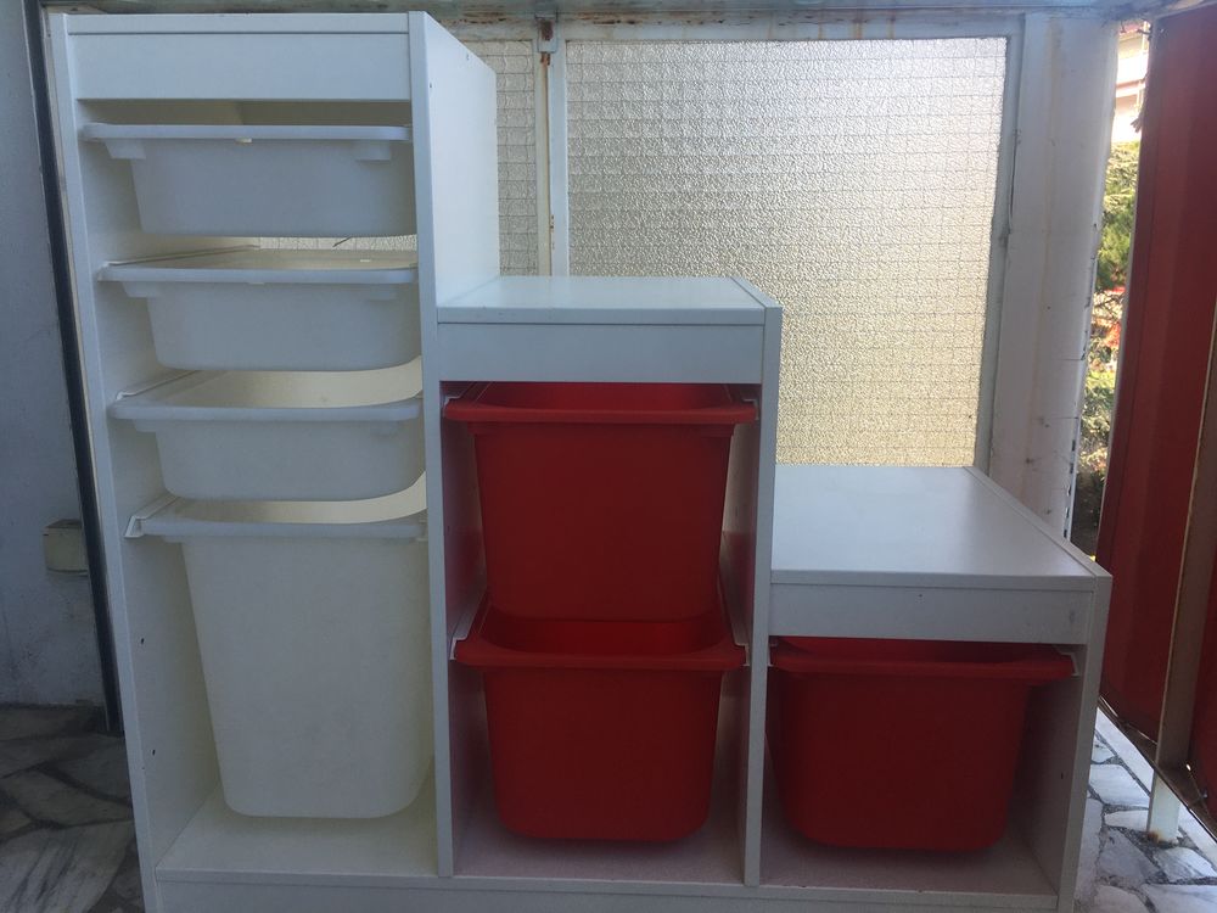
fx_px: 1020
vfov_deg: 48.2
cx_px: 608
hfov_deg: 61.7
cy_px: 456
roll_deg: -0.4
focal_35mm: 29
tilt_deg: -11.4
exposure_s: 1/267
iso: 25
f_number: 2.2
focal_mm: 4.15
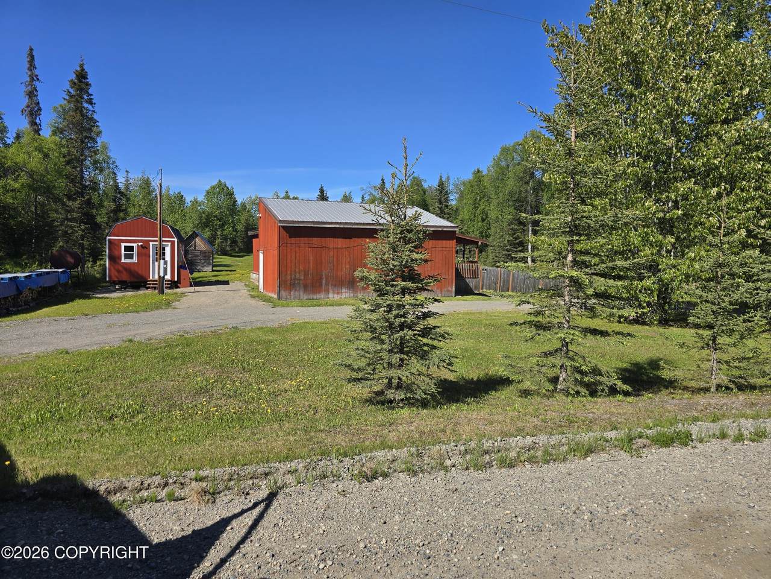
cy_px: 290
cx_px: 386
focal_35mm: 23
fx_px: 512
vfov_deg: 58.9
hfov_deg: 73.9
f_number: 1.7
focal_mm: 6.3
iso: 12
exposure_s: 1/994
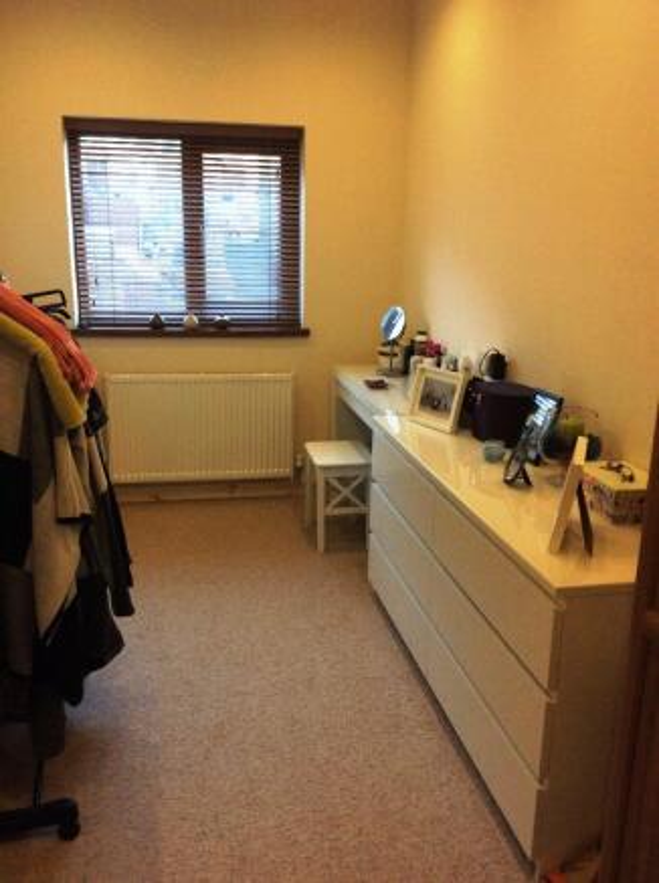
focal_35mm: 32
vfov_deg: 56.9
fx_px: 815
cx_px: 330
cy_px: 442
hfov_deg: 44.0
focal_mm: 3.3
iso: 160
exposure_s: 1/25
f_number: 2.4
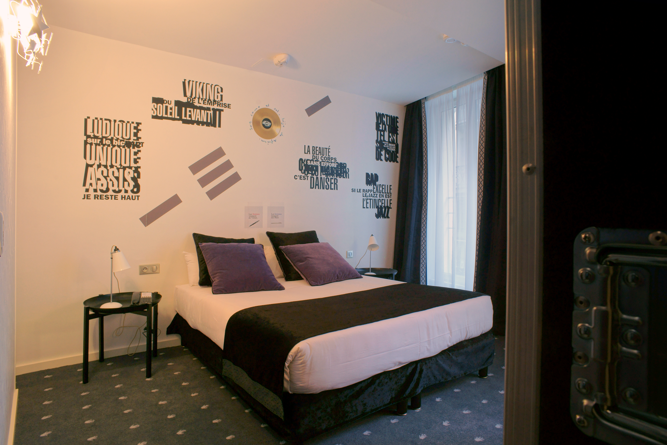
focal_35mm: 20
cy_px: 222
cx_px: 334
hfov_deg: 84.0
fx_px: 371
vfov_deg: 61.9
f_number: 13
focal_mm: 20
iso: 200
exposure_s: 1/2.5
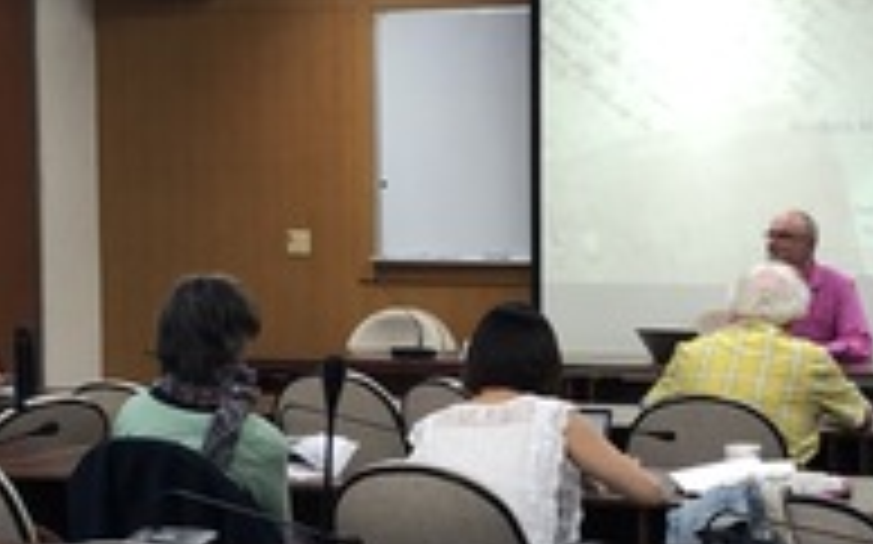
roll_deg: +0.5
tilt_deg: -3.1
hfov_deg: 19.4
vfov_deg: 12.2
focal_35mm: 107
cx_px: 522
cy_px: 447
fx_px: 2544
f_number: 1.8
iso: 25
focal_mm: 3.99
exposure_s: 1/30
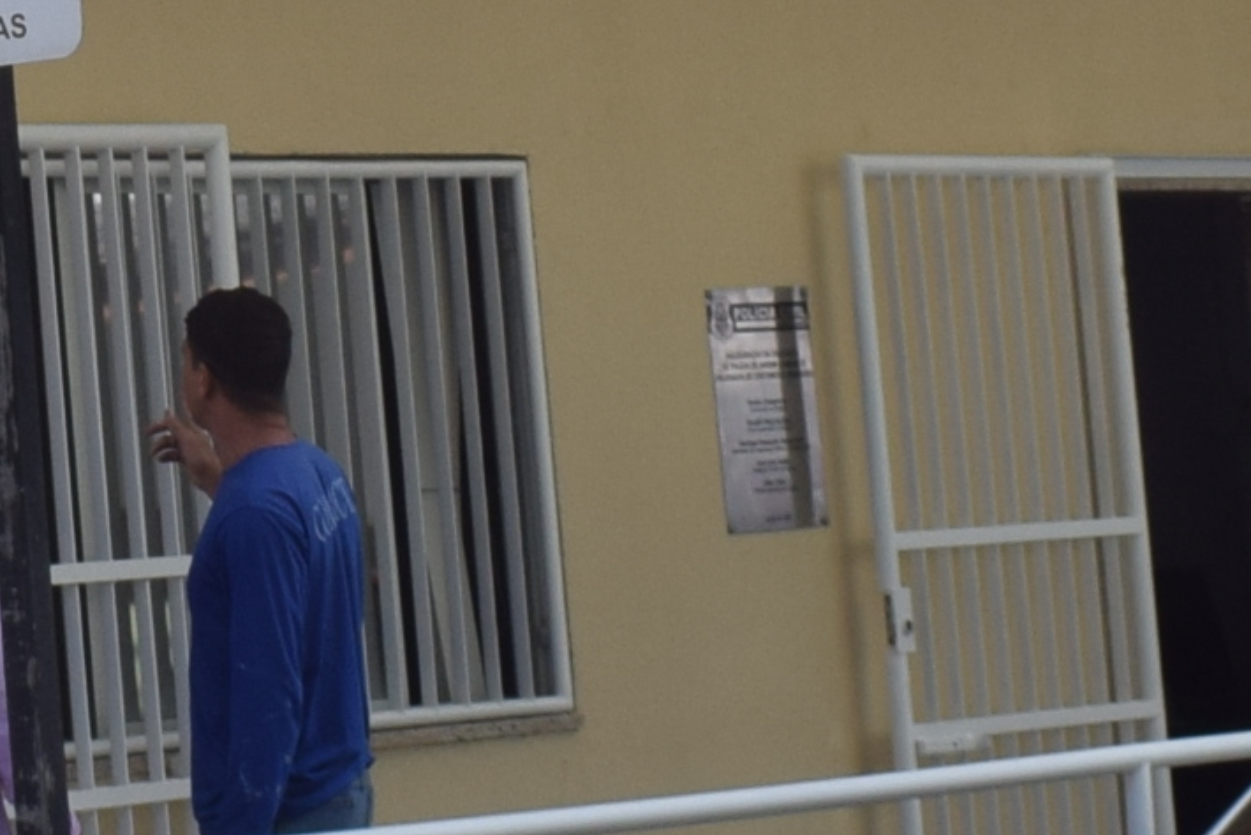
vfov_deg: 7.2
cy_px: -78
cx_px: -229
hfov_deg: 10.6
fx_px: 6605
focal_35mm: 190
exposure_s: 1/400
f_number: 10
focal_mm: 20
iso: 200
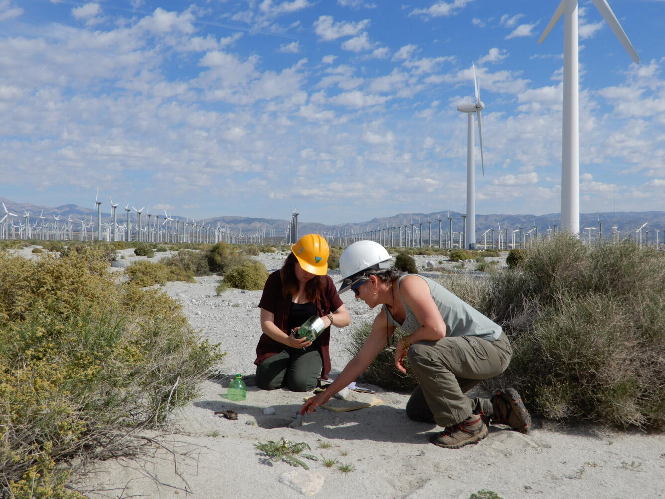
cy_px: 250
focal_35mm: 30
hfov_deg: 60.0
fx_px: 576
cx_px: 332
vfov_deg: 46.8
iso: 80
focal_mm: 5.4
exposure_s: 1/1600
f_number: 3.5
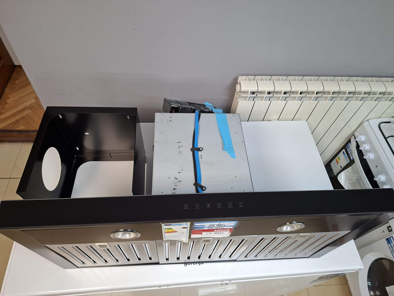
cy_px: 148
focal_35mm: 23
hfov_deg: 73.9
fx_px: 262
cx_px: 197
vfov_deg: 58.9
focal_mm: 5.54
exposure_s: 1/50
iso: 200
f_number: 1.8
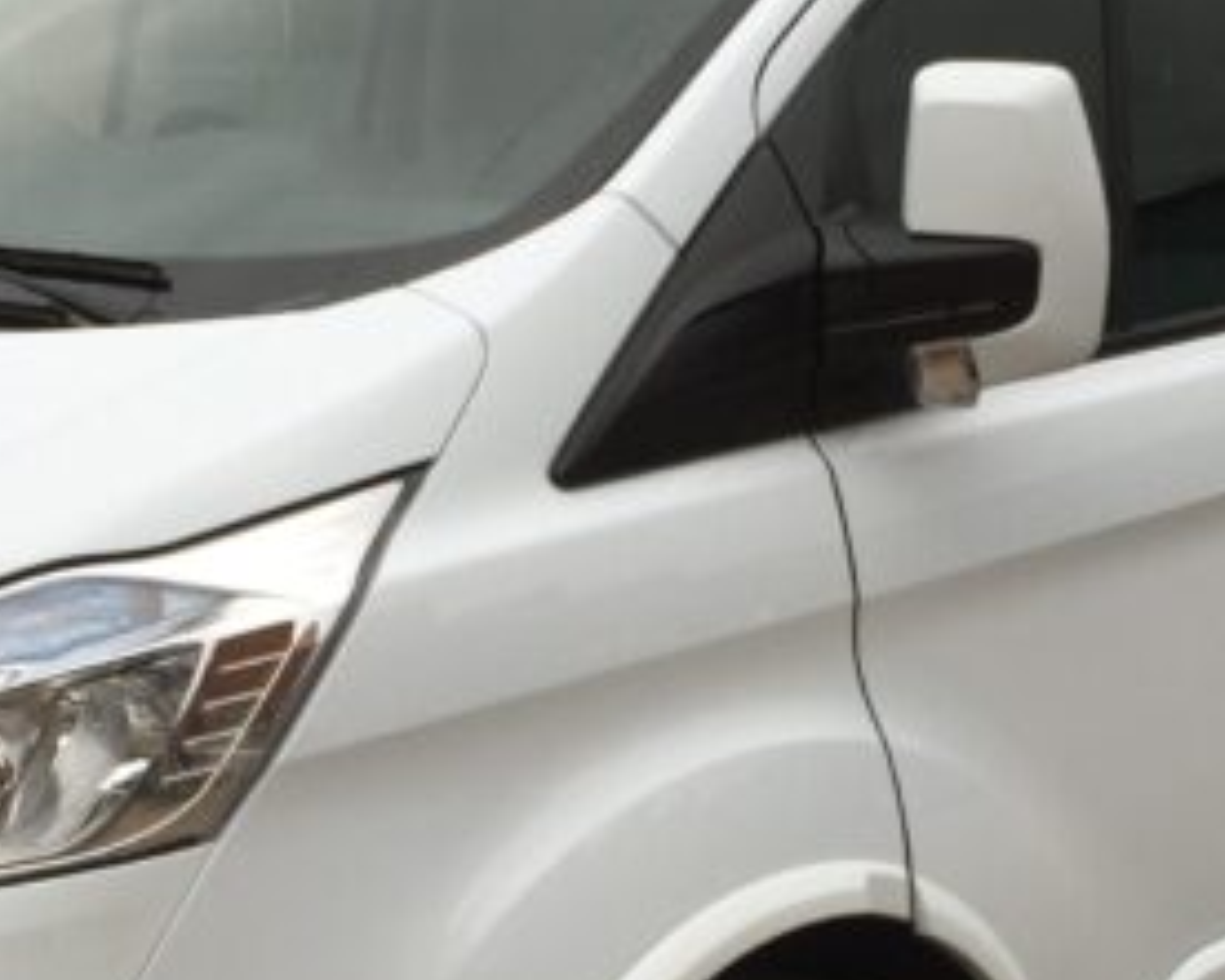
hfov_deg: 23.3
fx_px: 2974
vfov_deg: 18.6
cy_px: 741
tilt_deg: -9.5
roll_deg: +1.2
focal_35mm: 82
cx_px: 675
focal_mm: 4.15
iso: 32
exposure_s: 1/165
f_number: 2.2
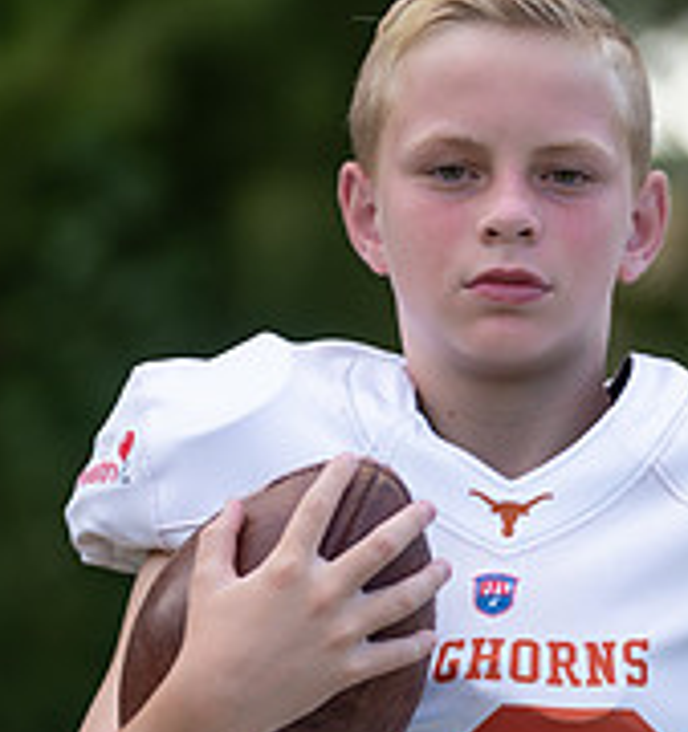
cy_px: 576
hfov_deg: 4.1
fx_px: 9594
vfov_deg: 4.4
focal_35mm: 413
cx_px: 648
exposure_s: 1/400
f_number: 2.8
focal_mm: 118
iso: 100
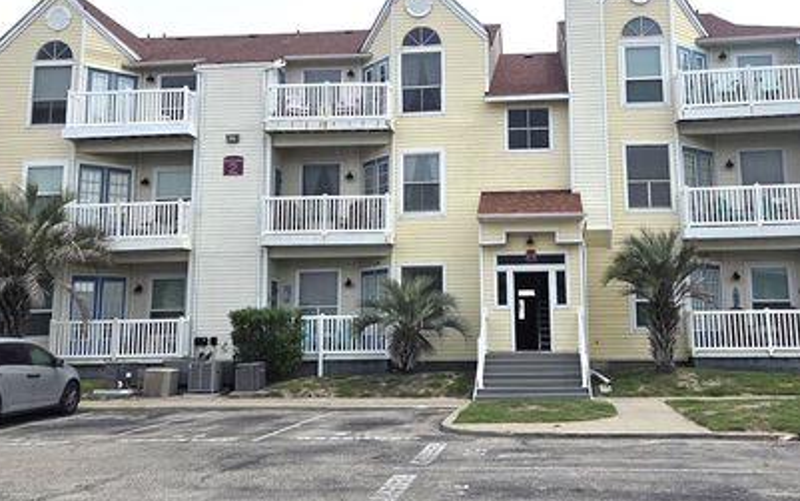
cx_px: 467
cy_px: 205
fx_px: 807
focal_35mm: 37
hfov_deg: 52.5
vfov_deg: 34.4
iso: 80
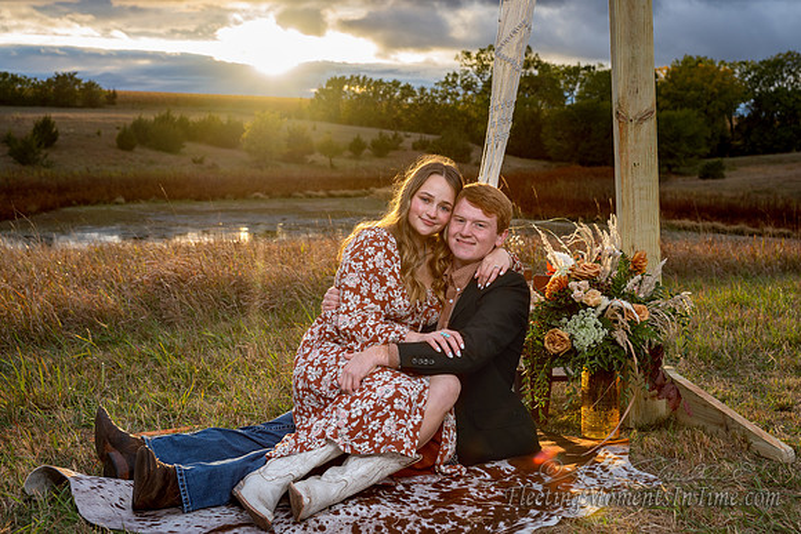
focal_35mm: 40
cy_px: 267
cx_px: 400
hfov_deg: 48.4
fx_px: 890
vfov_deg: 33.4
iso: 250
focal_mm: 40
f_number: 5
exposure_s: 1/200
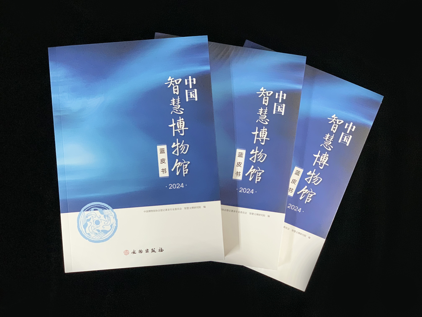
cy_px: 158
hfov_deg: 36.8
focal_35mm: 52
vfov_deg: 28.0
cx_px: 211
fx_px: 634
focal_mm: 6
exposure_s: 1/33
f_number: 2.4
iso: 400
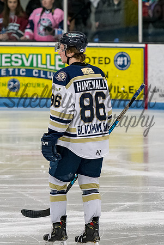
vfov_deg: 4.5
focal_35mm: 456
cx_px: 80
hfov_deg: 3.0
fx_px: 3107
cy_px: 101
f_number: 3.5
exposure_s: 1/800
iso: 2000
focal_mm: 170
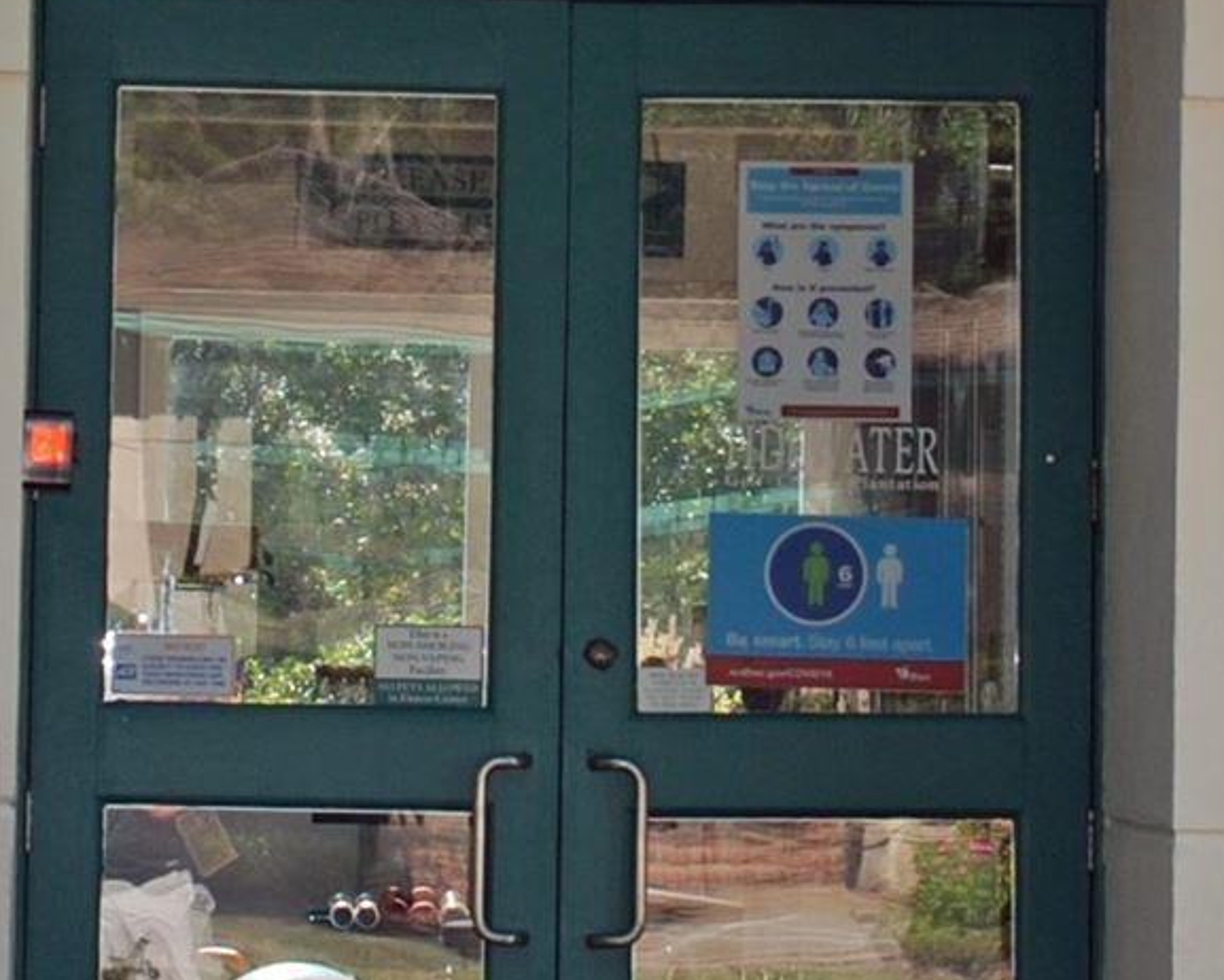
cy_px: -17
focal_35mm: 232
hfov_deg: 8.3
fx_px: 8425
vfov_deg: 6.6
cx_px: 322
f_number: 5.6
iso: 100
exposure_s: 1/200
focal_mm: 31
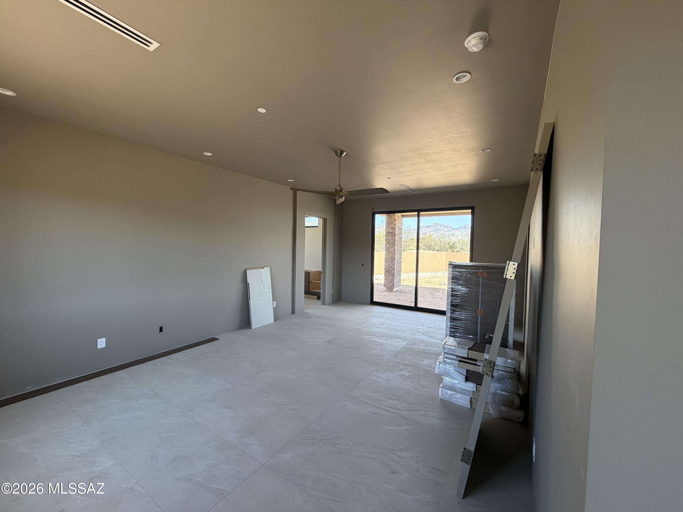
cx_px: 342
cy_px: 256
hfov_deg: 102.1
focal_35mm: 14
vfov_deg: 85.7
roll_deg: -0.3
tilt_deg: -2.5
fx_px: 276
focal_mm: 2.22
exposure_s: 1/121
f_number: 2.2
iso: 80
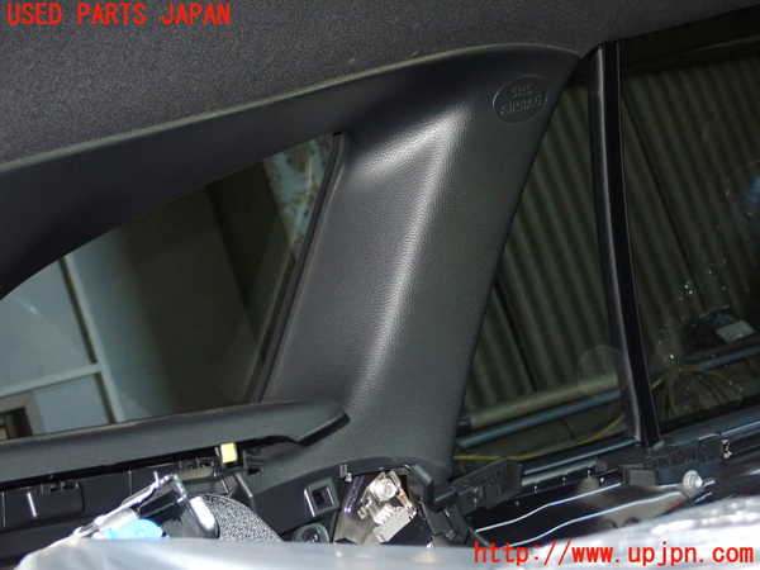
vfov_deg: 20.7
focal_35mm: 71
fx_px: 1559
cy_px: 285
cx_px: 380
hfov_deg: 27.4
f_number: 3.9
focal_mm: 12.73
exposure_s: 1/60
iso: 800
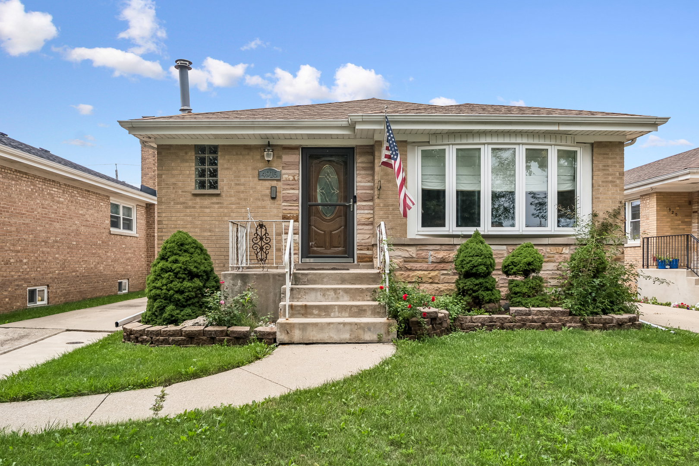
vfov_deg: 53.1
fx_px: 466
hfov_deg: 73.7
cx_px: 350
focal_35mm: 24
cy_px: 233
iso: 400
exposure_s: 1/1000
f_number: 8
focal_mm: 24
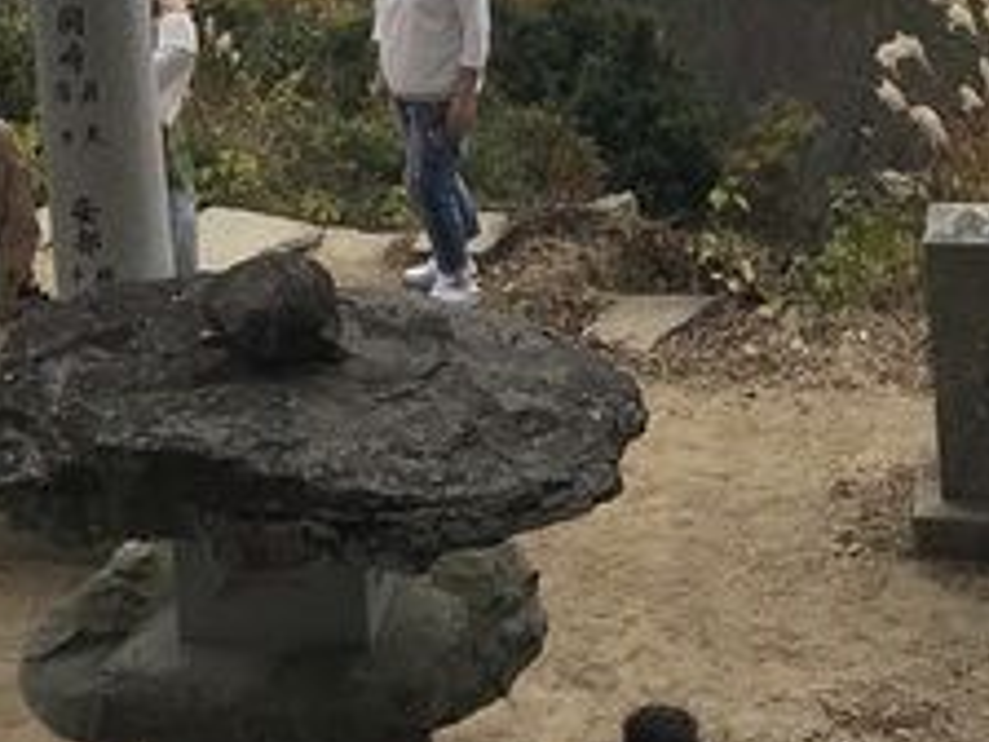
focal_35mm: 102
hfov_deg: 19.3
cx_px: 510
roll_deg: +3.3
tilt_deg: -10.2
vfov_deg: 13.3
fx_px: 2914
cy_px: -528
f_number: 1.8
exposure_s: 1/4367
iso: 20
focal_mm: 3.99
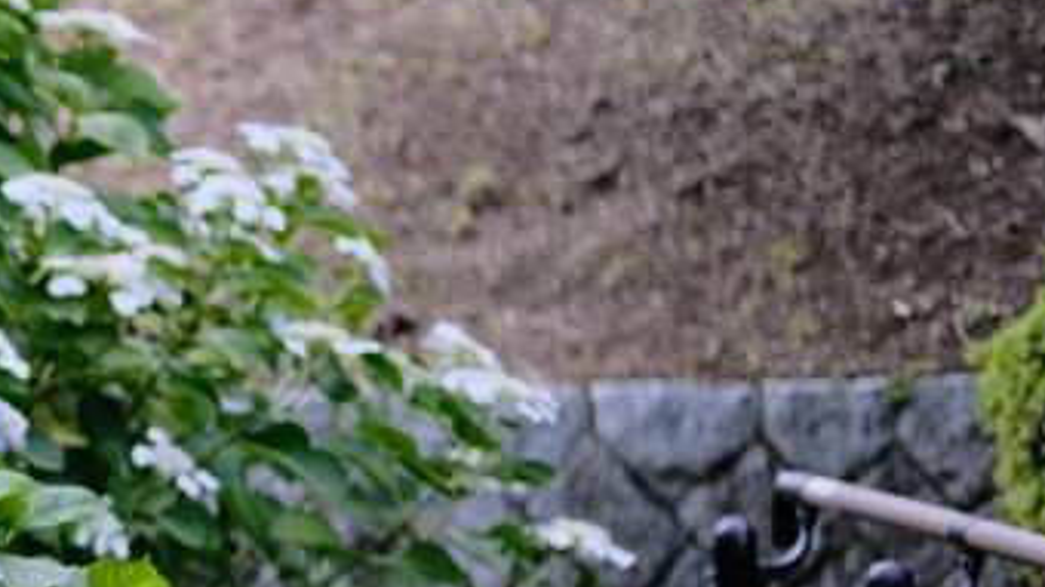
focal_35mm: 196
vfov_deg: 6.2
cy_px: 648
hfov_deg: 10.4
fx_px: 5429
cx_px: -753
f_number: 2
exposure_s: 1/1500
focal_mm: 35
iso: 640
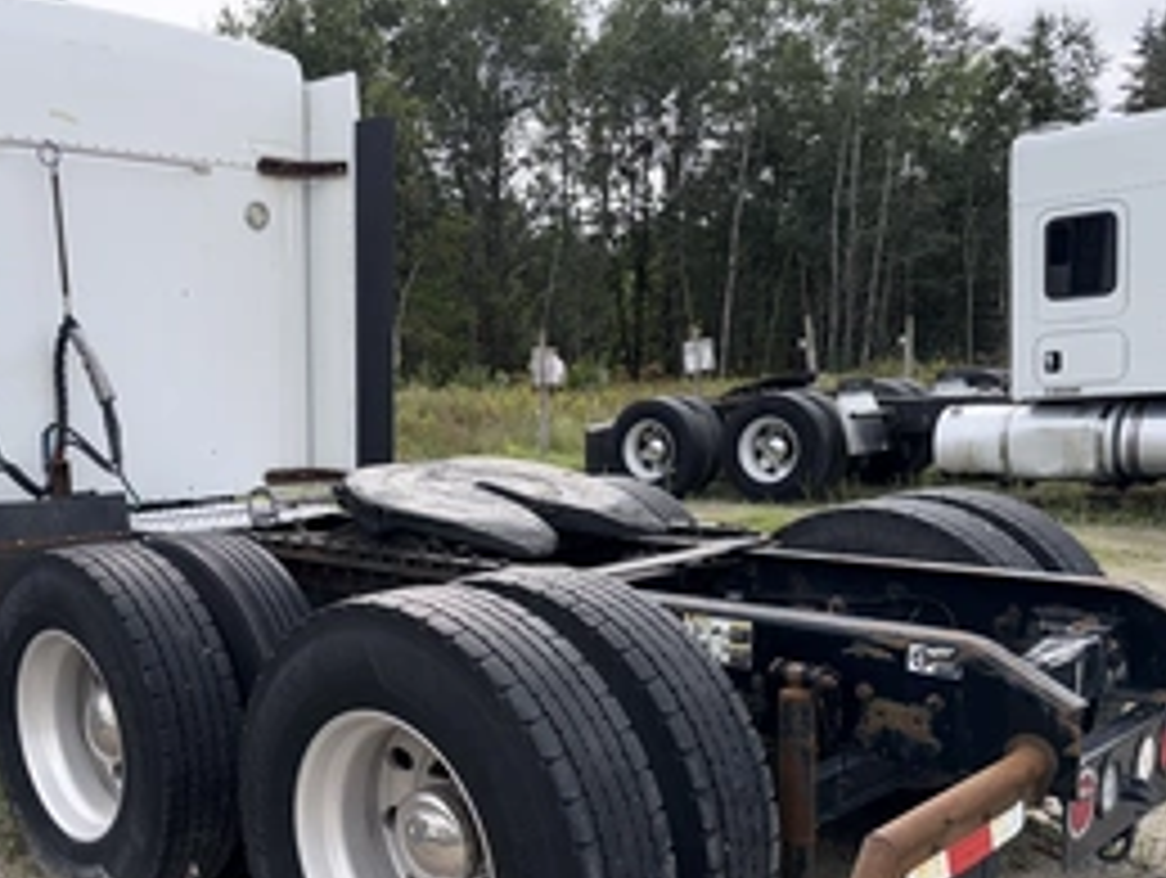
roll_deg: +1.5
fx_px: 1248
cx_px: 396
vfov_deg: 38.3
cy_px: 594
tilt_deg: -11.1
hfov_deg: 49.3
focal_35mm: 37
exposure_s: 1/2445
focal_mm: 6.76
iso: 50
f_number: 1.78
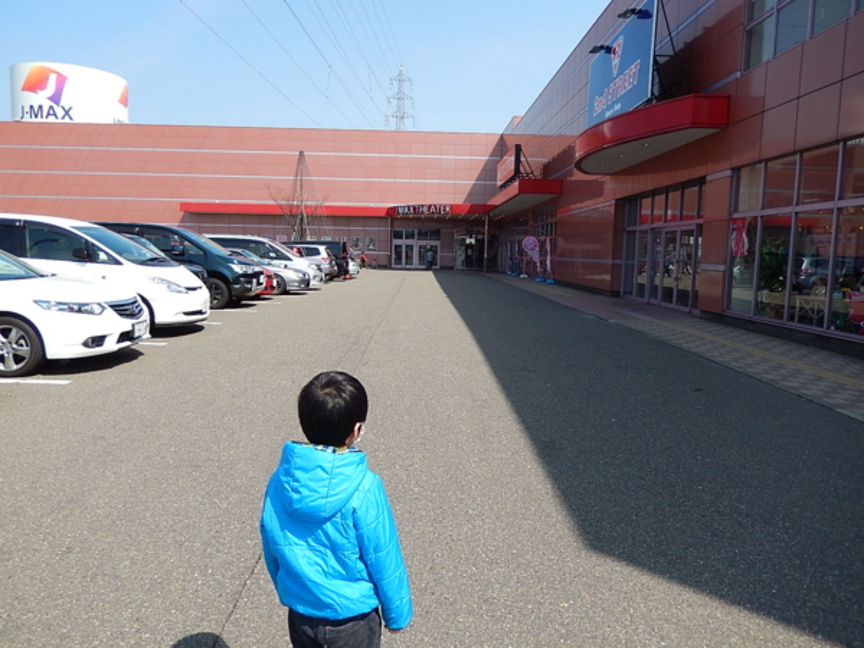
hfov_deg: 69.4
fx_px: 624
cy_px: 324
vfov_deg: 54.9
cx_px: 432
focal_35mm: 25
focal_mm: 4.5
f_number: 3.4
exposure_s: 1/1000
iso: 125
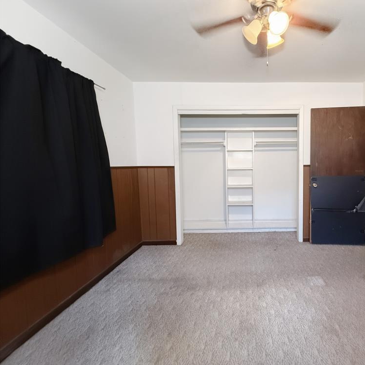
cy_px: 178
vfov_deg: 84.0
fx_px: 203
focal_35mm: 17
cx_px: 250
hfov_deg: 80.5
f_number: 2.2
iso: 1000
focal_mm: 2.22
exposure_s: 1/60
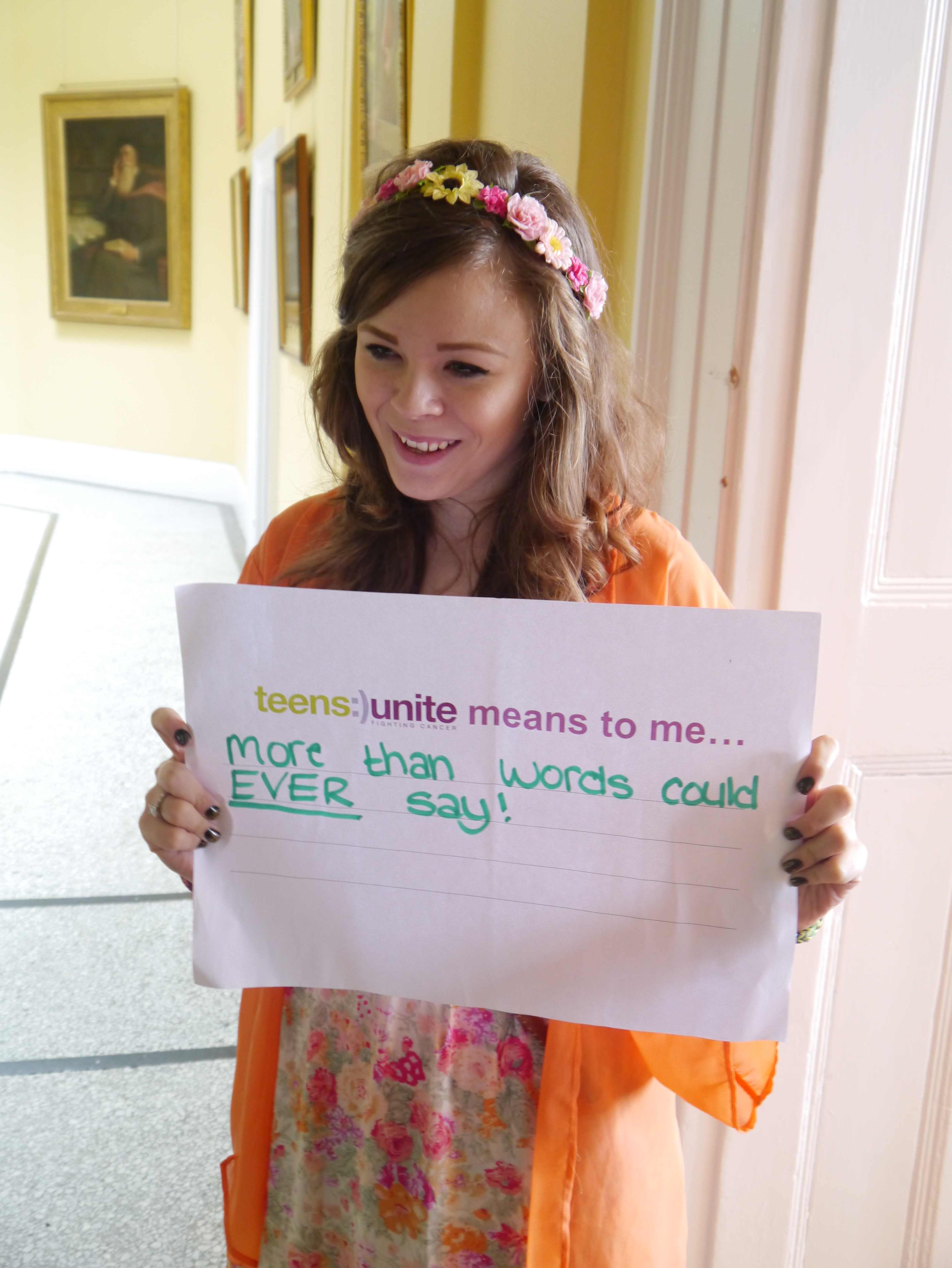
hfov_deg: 36.0
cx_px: 476
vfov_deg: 46.8
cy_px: 634
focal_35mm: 40
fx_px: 1466
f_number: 4.2
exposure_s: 1/40
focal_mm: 20
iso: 800
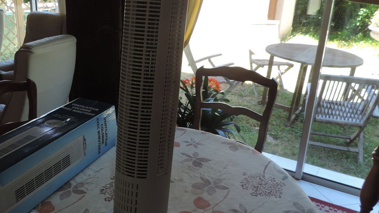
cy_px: 103
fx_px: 362
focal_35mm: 36
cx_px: 134
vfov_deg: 32.9
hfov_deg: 54.4
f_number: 3
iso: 80
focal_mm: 4.3
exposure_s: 1/50
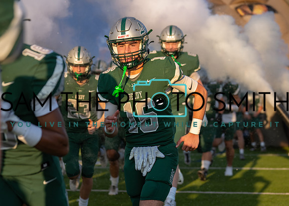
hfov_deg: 18.7
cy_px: 106
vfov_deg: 13.4
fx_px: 878
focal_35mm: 107
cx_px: 140
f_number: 2.8
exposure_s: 1/1600
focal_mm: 70
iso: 160
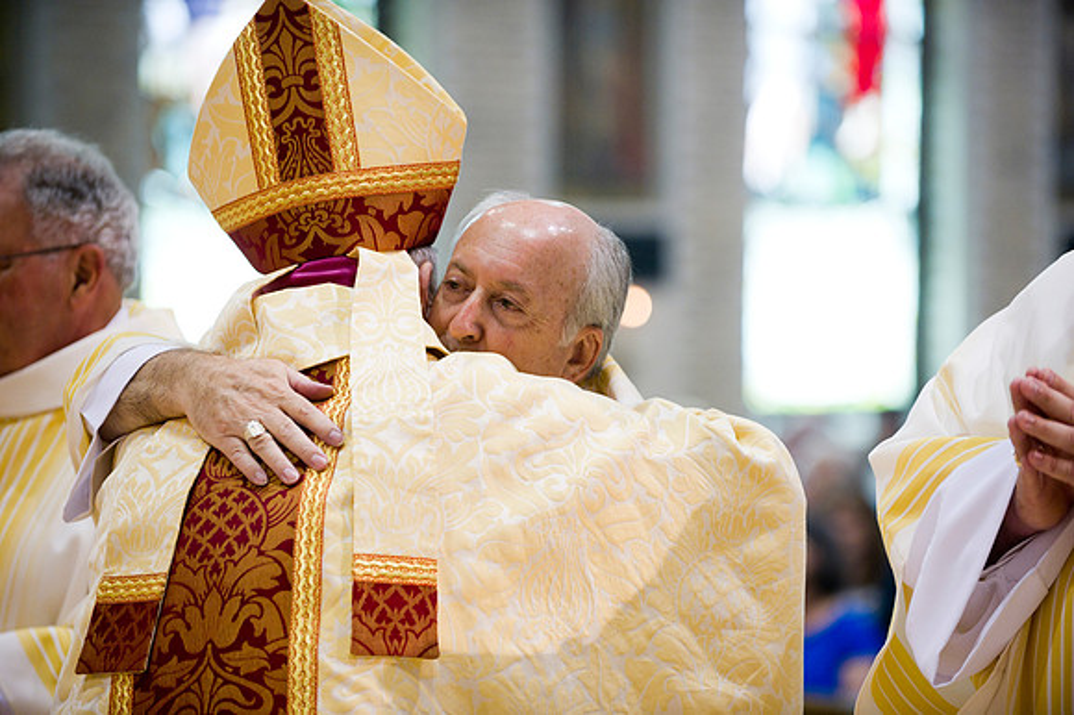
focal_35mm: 140
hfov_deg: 14.7
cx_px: 537
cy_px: 358
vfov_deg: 9.8
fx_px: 4174
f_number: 2.8
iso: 2000
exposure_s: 1/125
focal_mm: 140
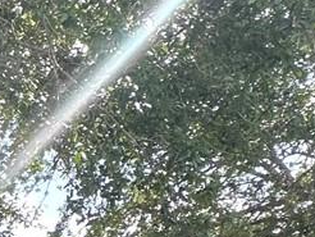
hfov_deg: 17.3
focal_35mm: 91
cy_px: 479
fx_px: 829
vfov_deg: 13.7
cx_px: -262
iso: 40
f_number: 2.2
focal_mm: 2.22
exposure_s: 1/172
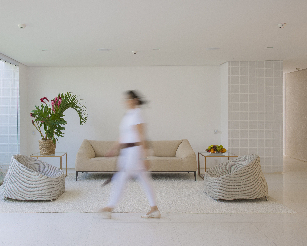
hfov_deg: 48.6
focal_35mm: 37
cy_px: 123
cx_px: 115
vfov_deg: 40.1
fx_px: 336
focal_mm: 30
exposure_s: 1/8
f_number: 16
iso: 100
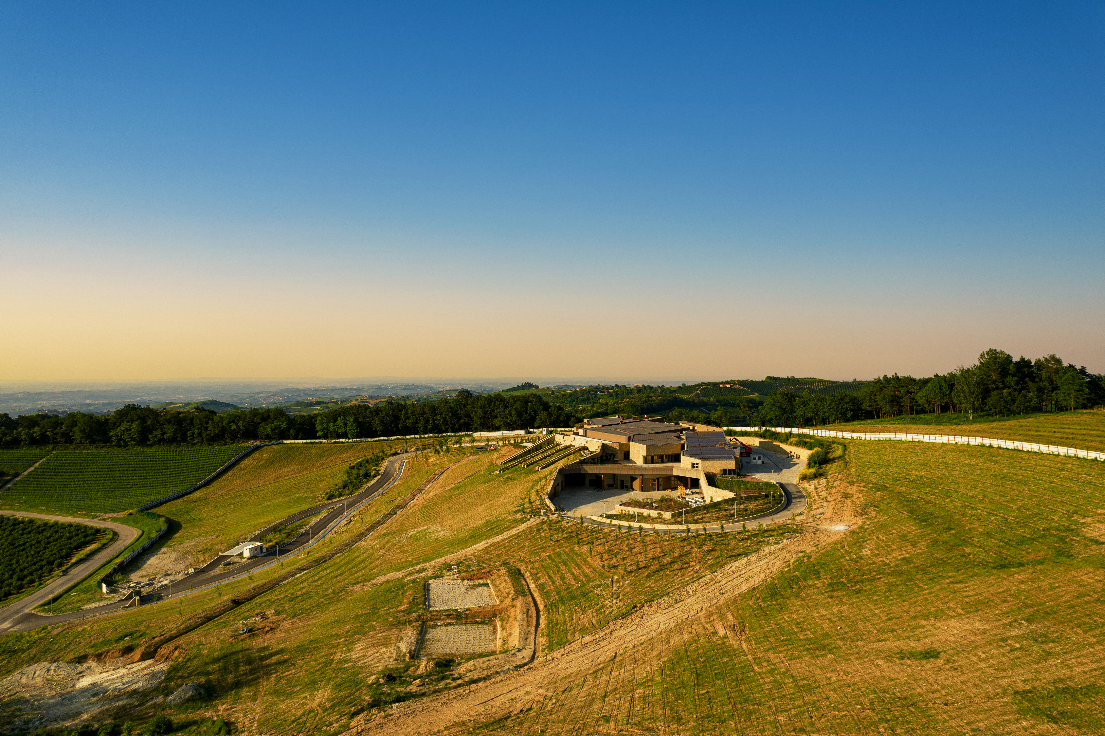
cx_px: 552
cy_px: 368
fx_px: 675
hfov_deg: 78.6
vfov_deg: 57.2
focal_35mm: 22
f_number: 2.8
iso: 100
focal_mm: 8.38
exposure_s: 1/800
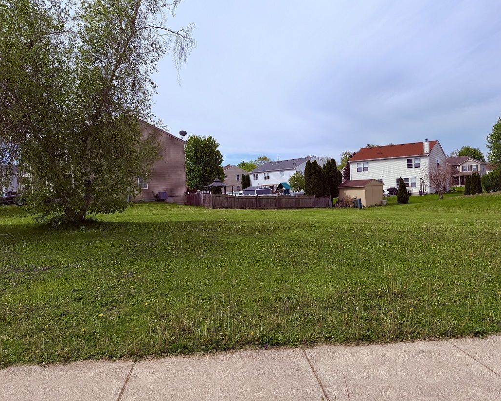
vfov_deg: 54.9
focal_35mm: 26
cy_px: 199
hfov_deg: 66.0
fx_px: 386
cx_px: 252
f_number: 1.78
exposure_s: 1/7353
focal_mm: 6.76
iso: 80
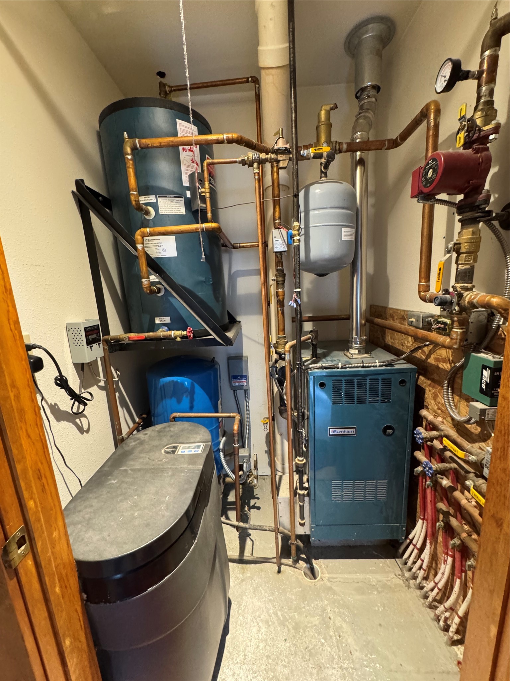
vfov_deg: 102.1
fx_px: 275
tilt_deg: -11.3
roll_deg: +3.5
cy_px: 340
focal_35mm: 14
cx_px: 255
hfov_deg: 85.7
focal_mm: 2.22
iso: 640
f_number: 2.2
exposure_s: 1/60
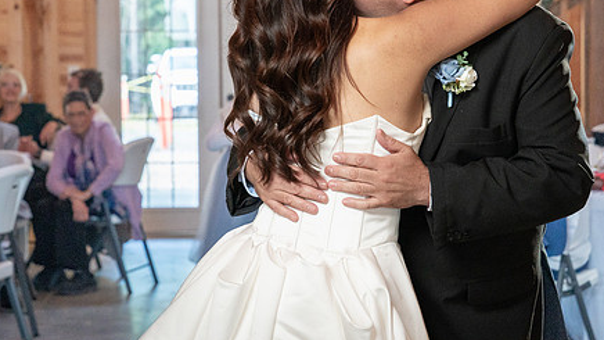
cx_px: 324
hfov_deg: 18.3
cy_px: 144
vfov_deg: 10.4
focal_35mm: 117
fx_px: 1873
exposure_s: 1/200
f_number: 5.6
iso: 2000
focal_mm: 70
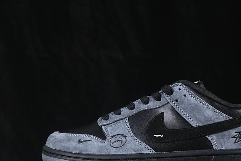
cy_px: 104
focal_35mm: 108
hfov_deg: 18.9
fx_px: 723
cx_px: 162
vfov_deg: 12.7
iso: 160
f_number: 6.3
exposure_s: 1/60
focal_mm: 50
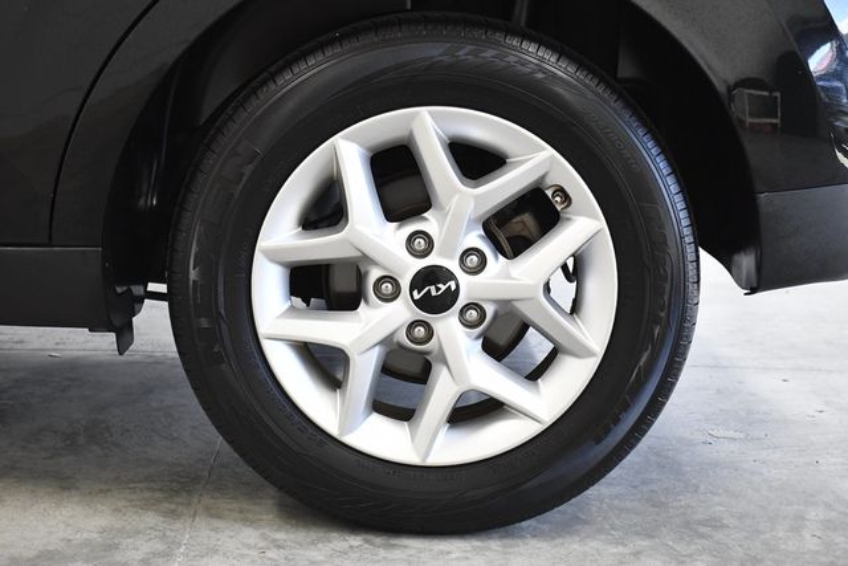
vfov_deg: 22.6
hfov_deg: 33.4
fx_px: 1414
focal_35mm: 60
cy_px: 283
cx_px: 424
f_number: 4.5
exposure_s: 1/640
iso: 2500
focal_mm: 40
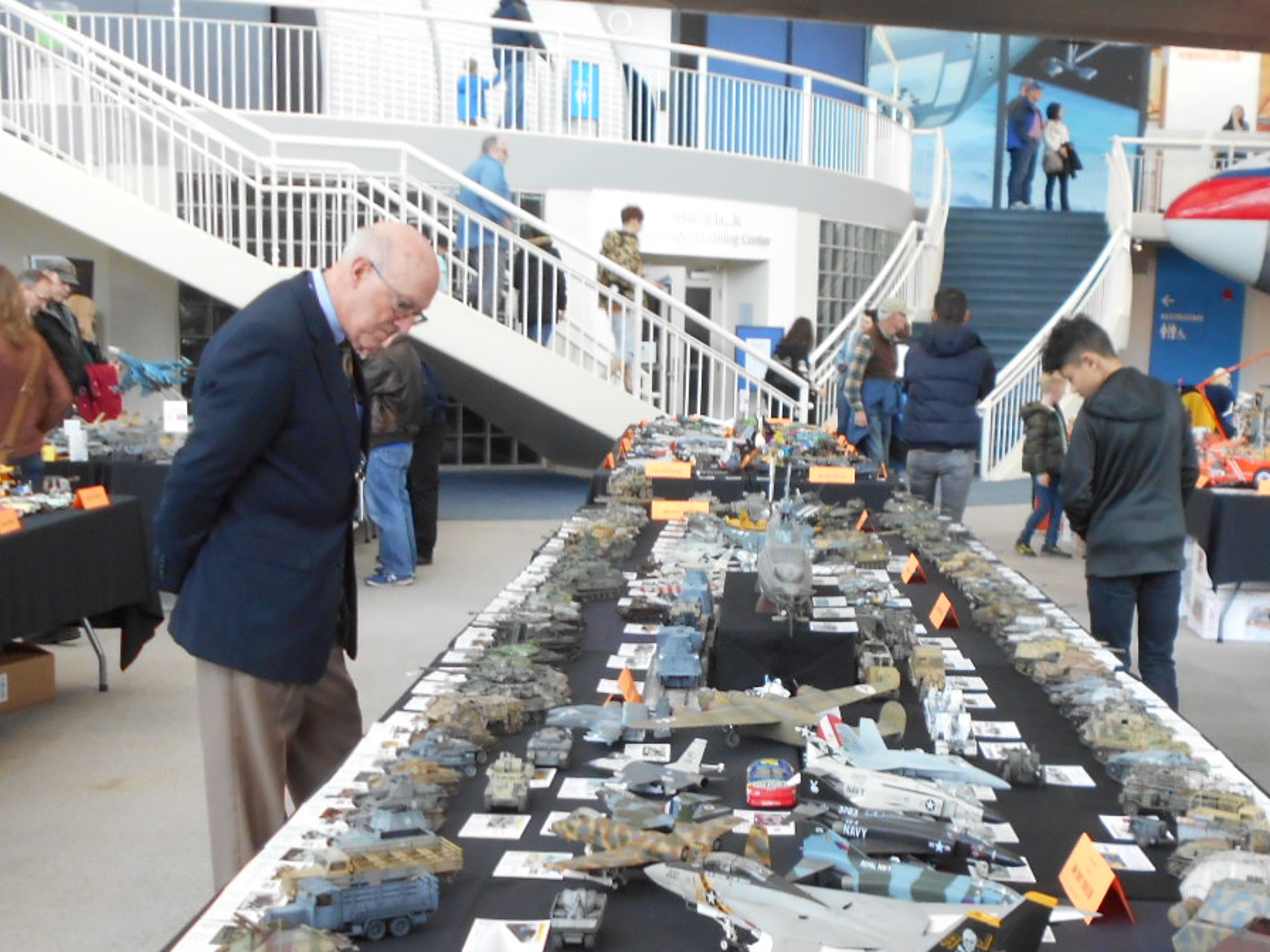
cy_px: 686
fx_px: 1834
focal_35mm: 50
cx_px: 736
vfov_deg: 28.8
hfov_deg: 38.1
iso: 180
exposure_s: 1/30
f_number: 3.4
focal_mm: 5.1
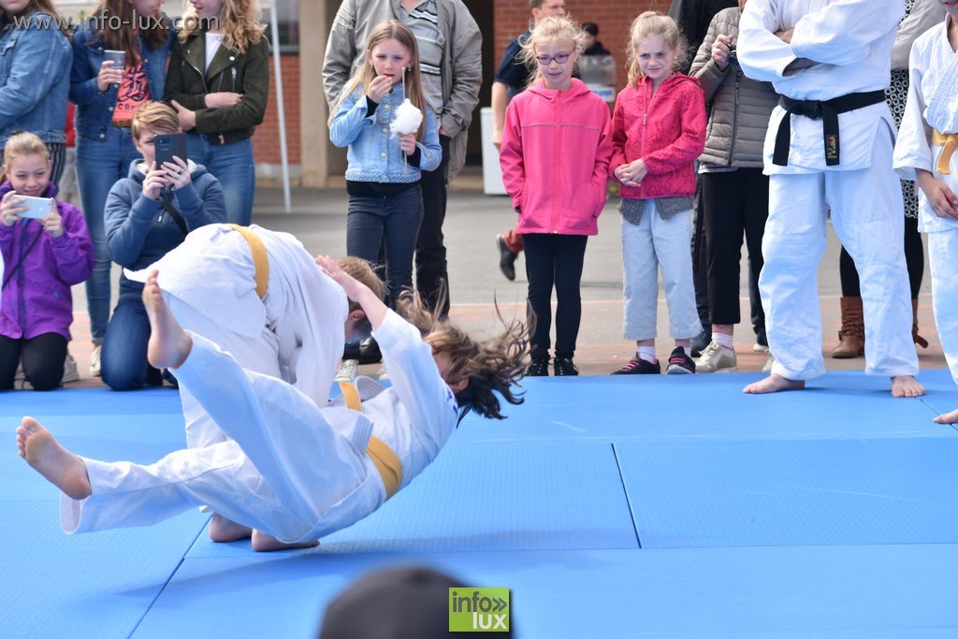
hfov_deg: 18.9
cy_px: 320
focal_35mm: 108
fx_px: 2874
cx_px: 479
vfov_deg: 12.7
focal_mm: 72
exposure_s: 1/500
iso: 100
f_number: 4
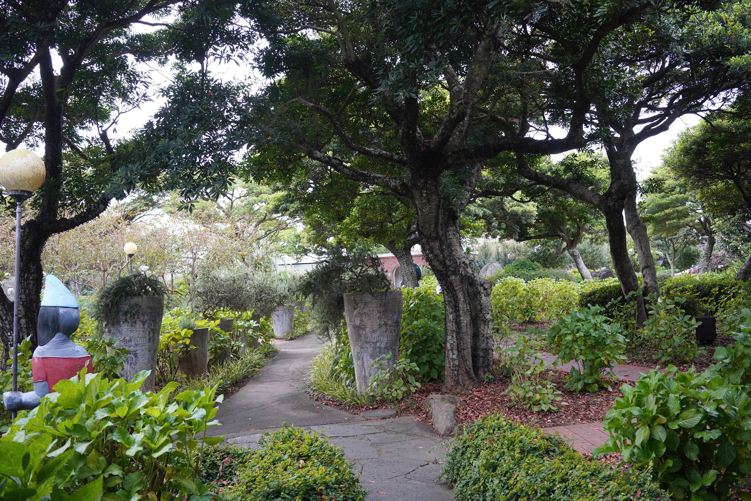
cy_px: 250
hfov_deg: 54.4
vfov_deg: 37.9
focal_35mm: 35
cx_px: 376
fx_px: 730
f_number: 5.6
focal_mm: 35
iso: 800
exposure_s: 1/100
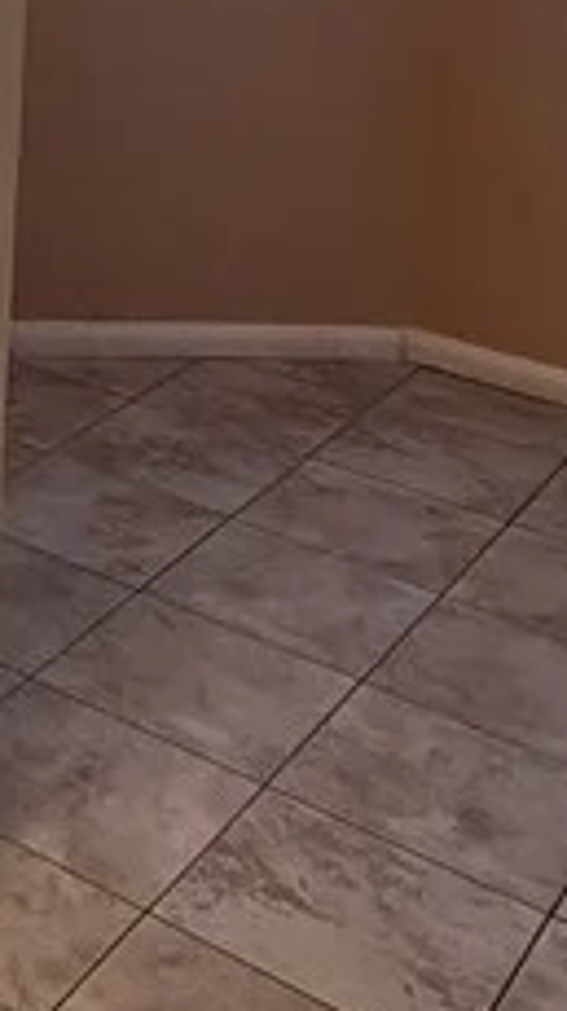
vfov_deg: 28.1
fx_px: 1688
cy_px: -268
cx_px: -422
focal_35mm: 63
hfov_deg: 16.3
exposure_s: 1/60
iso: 50
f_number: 2.2
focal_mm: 2.2
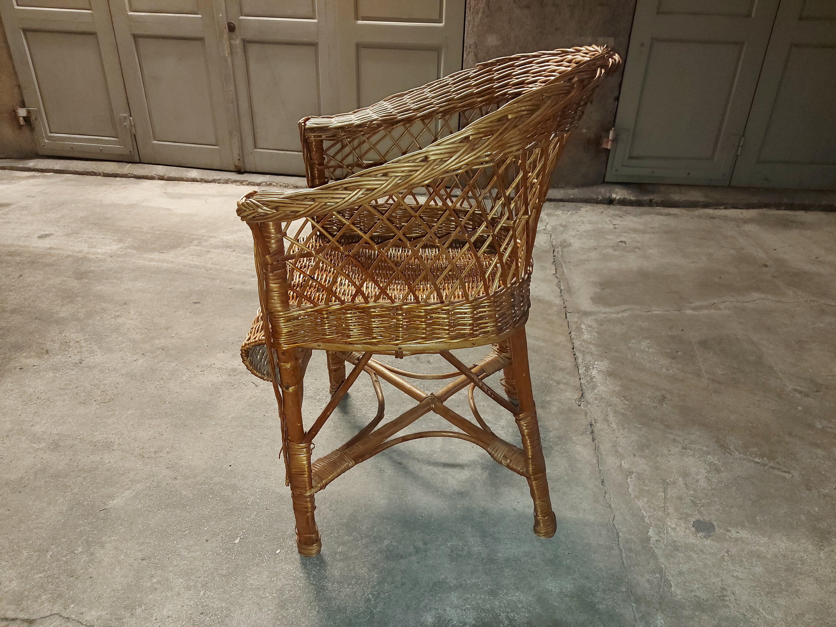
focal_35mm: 24
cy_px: 314
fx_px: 580
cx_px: 418
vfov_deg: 56.8
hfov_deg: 71.6
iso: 250
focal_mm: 5.23
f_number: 1.8
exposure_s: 1/33
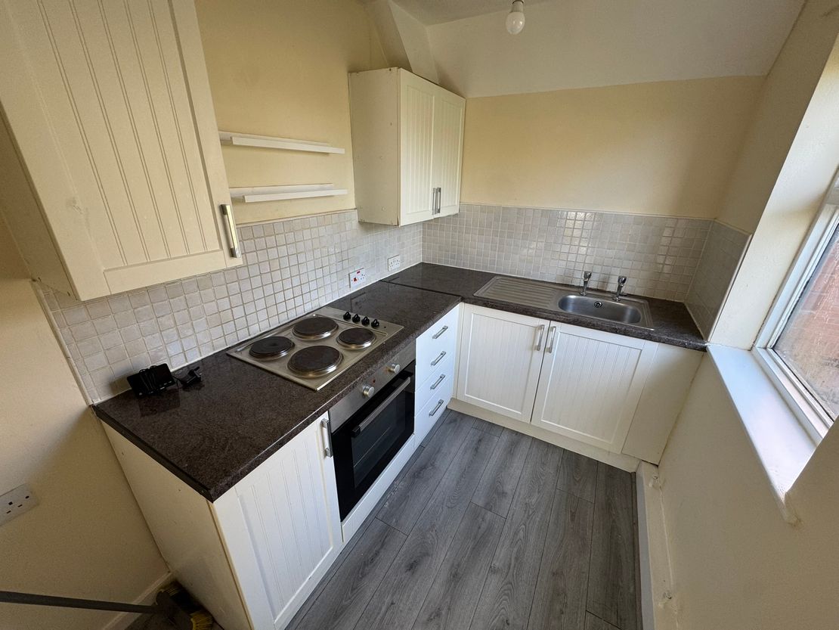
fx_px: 339
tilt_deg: -23.6
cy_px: 315
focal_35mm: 14
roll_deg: -0.1
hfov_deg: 102.1
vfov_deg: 85.7
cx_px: 420
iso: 100
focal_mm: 2.22
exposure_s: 1/99
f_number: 2.2
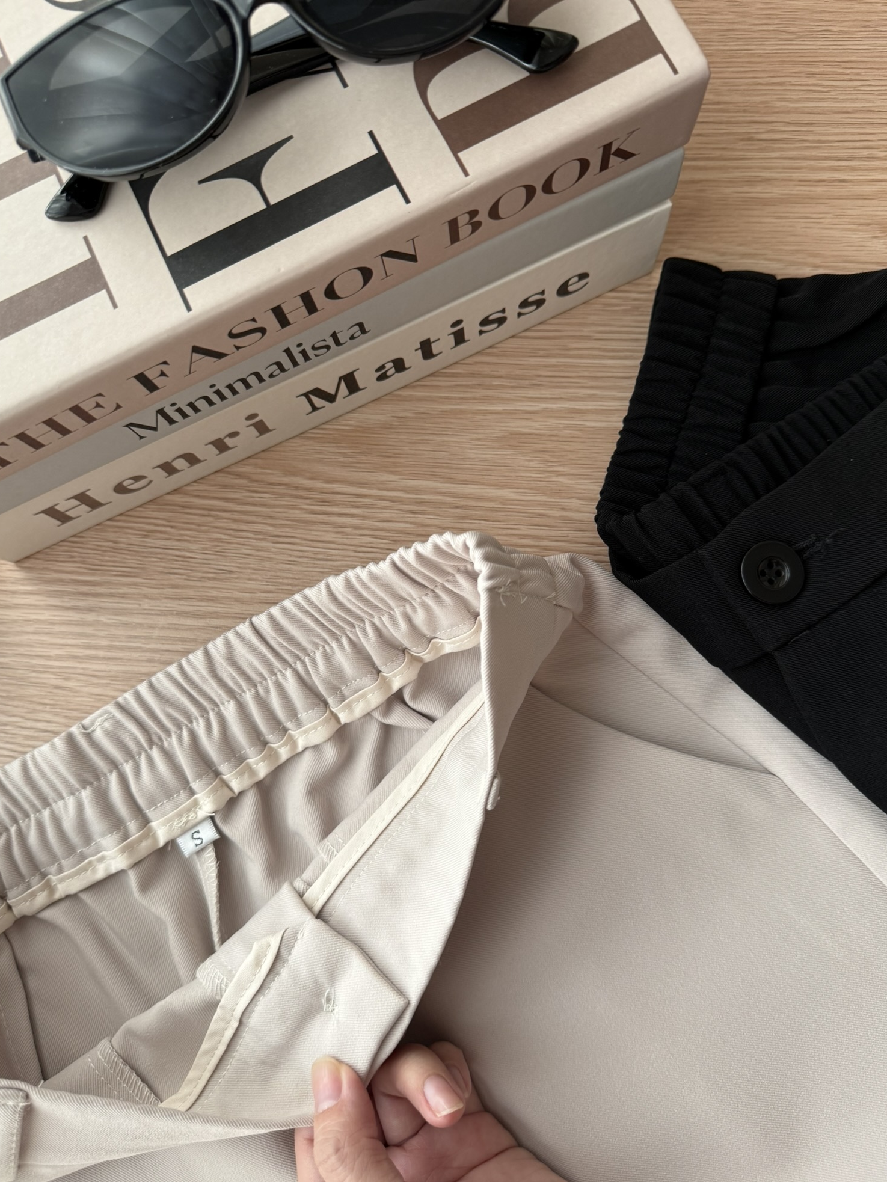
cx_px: 444
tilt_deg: -79.6
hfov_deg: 54.9
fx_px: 854
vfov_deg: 69.4
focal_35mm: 25
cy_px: 606
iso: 160
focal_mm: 6.76
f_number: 1.78
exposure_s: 1/121
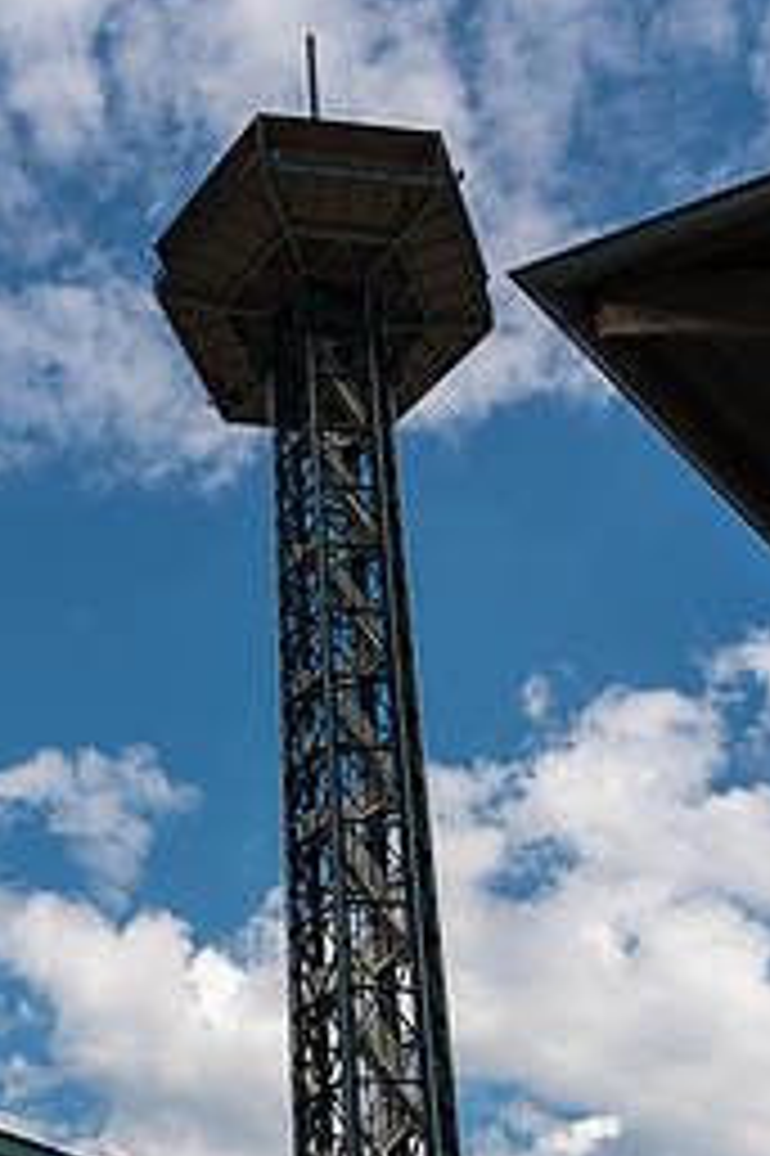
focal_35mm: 49
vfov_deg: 39.1
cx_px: 234
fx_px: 1574
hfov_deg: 27.3
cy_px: 891
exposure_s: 1/500
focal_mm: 28
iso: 100
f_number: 7.1
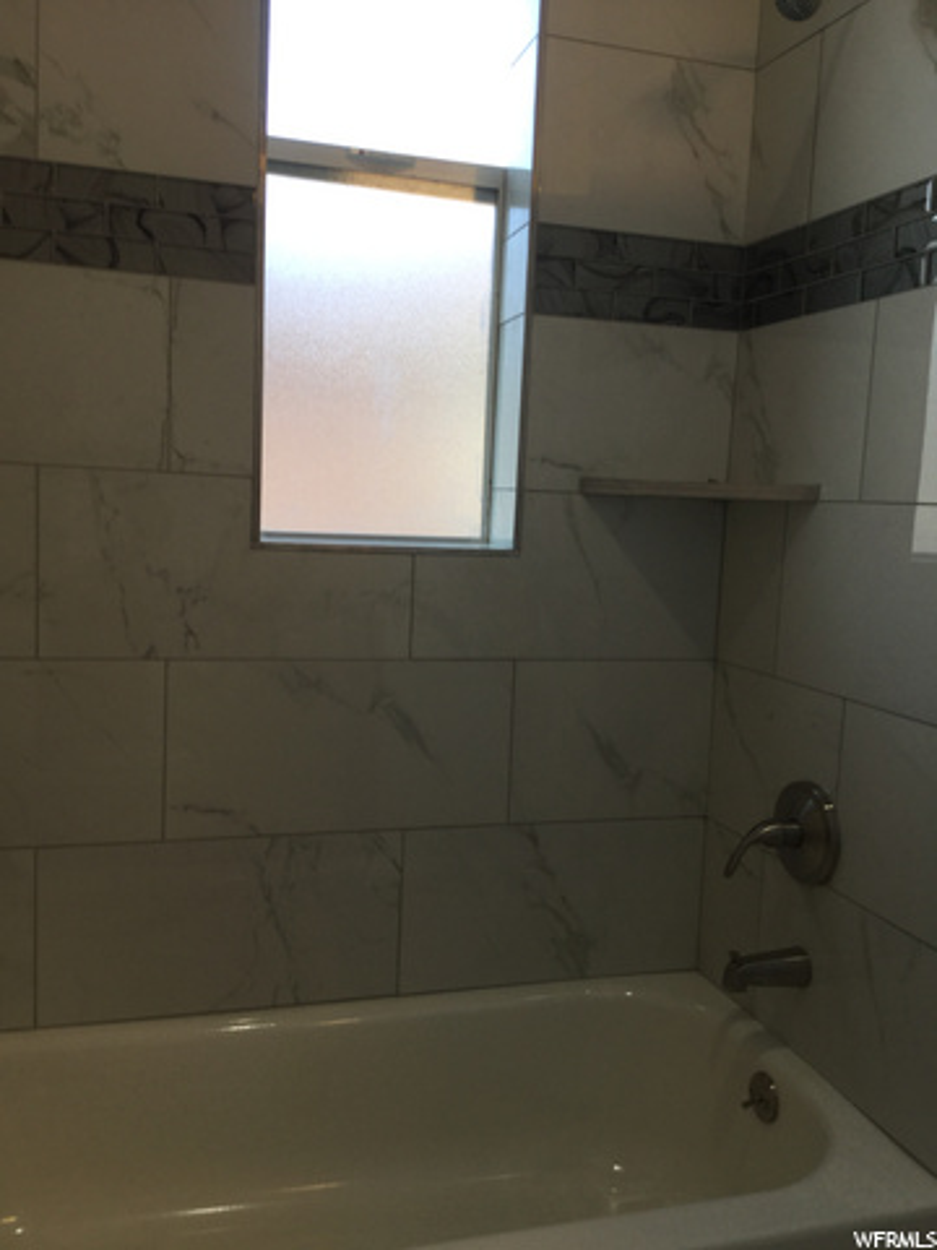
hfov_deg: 45.4
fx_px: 1119
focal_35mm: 31
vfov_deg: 58.4
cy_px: 625
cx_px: 468
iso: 25
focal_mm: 3.3
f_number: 2.4
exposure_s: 1/40
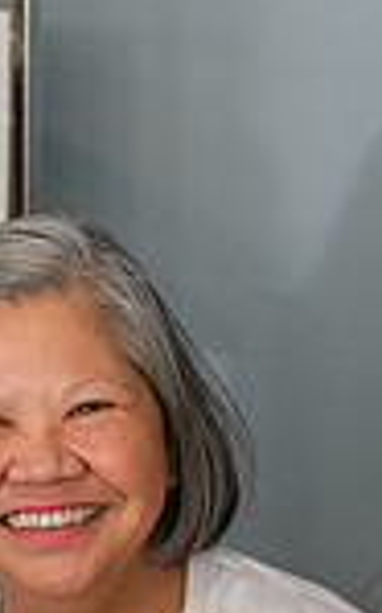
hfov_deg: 7.5
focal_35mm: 175
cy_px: 710
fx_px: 2918
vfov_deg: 11.8
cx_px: 70
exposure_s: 1/60
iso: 1000
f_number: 4
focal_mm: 29.2
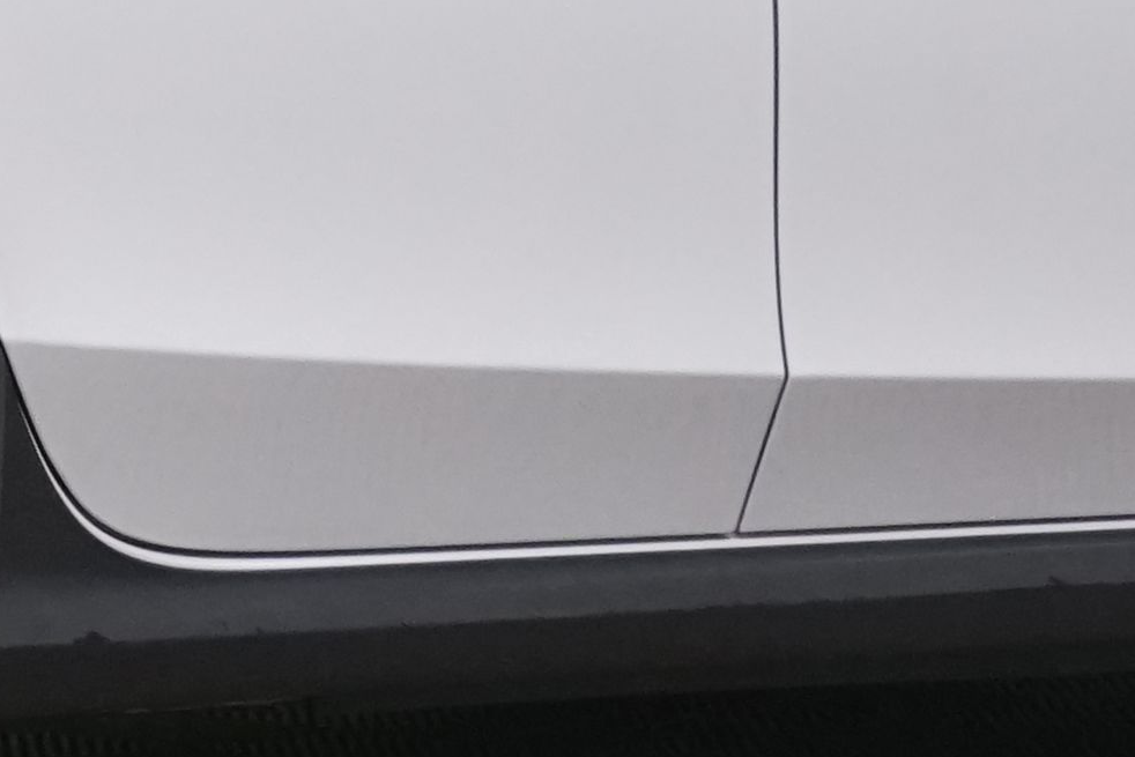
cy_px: -594
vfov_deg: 3.4
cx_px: -390
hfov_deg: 5.2
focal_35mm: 397
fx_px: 12518
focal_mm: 65
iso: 2000
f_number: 9
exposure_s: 1/25
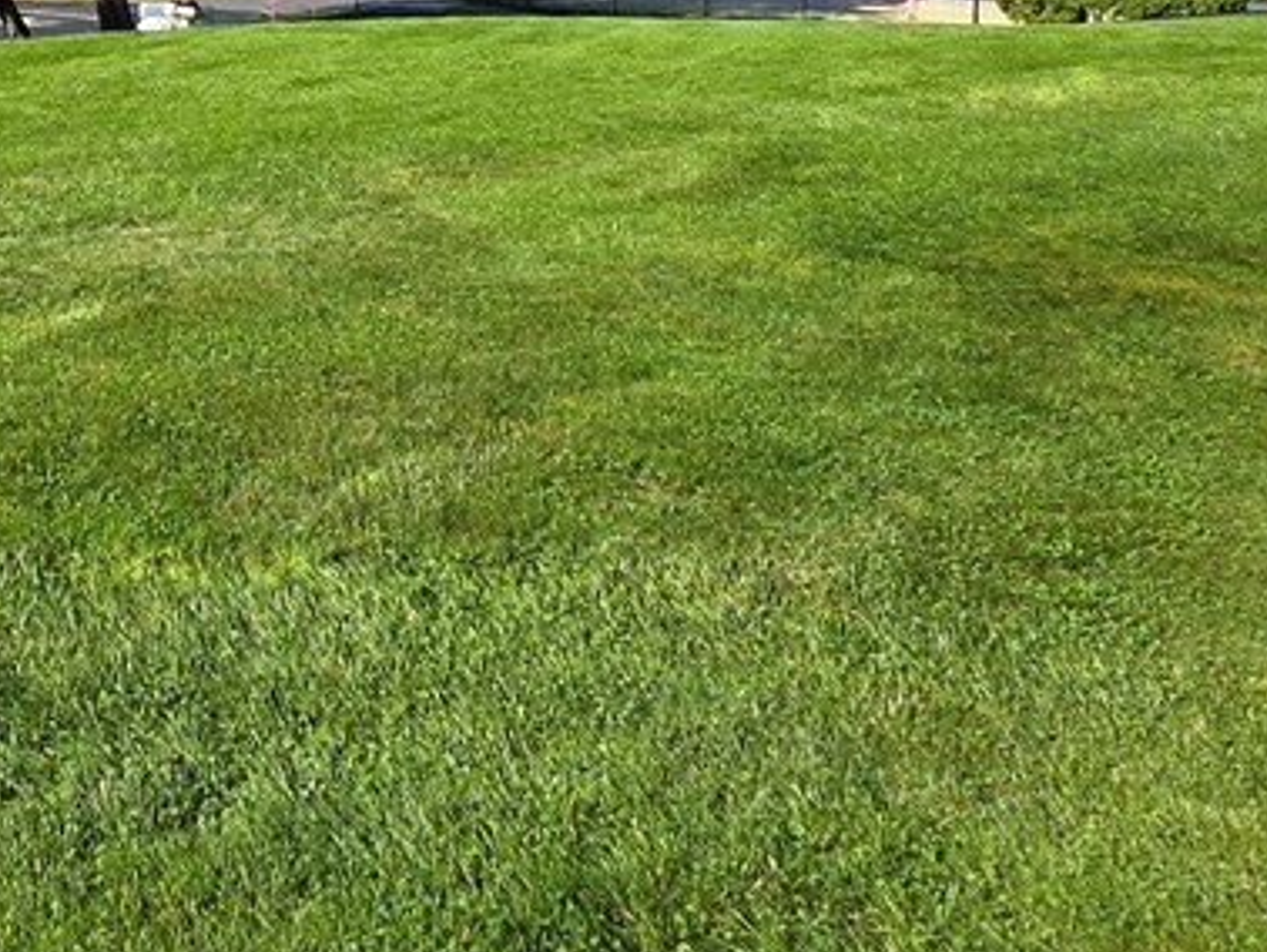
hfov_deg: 31.6
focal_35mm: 55
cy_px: -60
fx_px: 2014
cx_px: -64
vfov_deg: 25.0
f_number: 1.9
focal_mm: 2.2
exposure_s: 1/2000
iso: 40
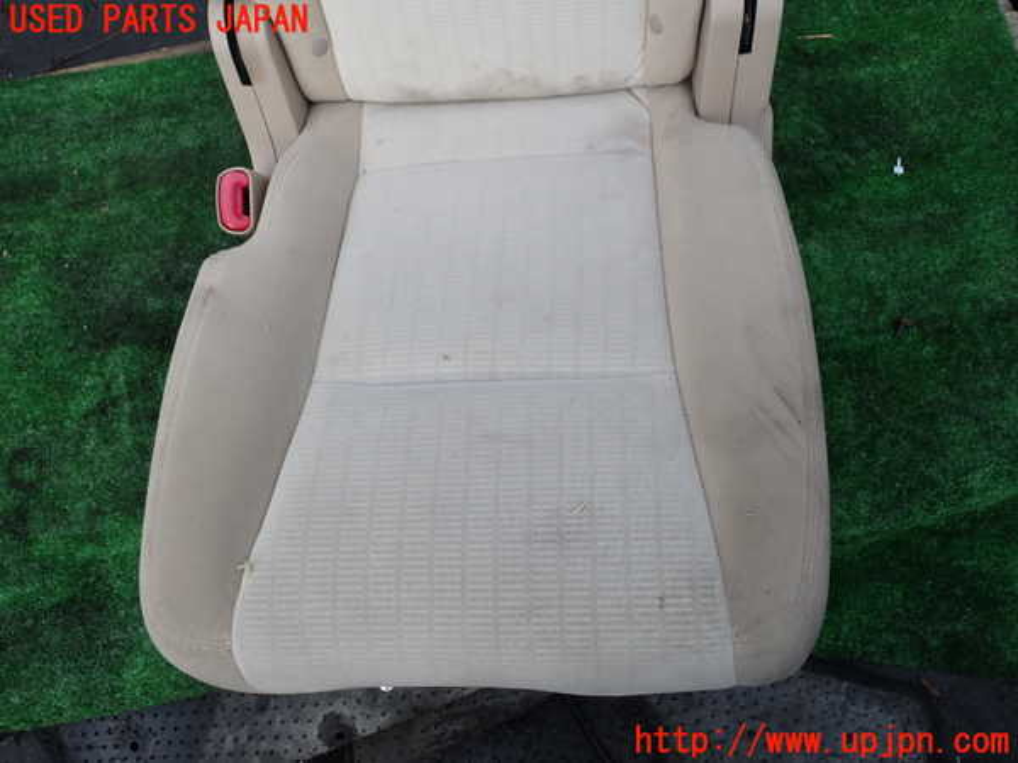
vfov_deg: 46.8
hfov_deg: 60.0
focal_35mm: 30
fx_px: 882
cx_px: 509
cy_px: 382
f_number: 3.2
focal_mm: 5.4
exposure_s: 1/400
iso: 100
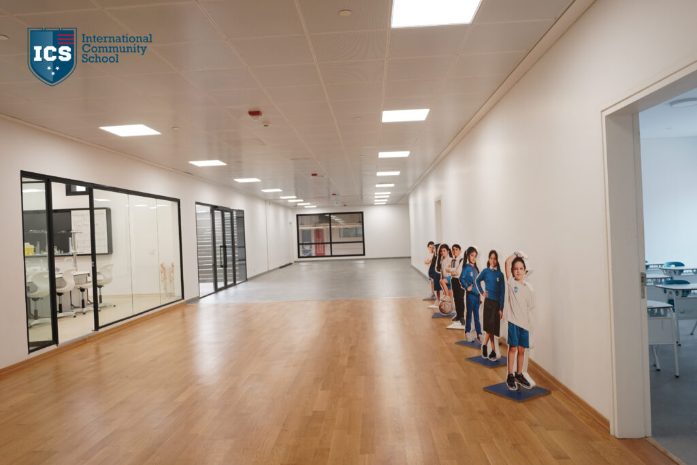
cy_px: 232
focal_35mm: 24
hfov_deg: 73.7
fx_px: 465
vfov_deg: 53.1
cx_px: 348
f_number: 2.8
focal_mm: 16.2
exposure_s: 1/80
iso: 250
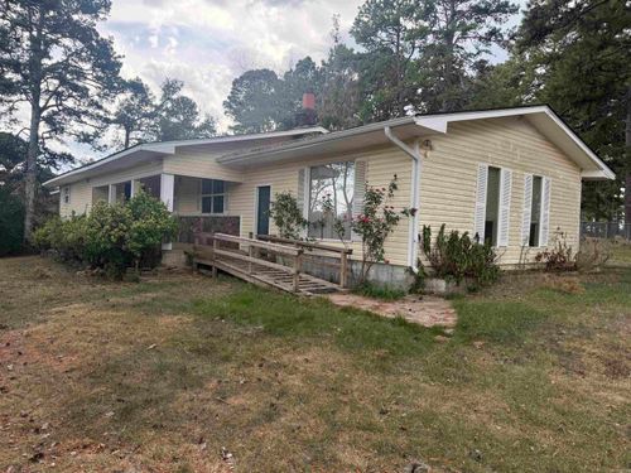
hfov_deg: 71.6
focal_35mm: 24
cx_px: 316
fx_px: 437
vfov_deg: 56.8
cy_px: 236
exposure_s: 1/878
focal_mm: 6.76
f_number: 1.78
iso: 100
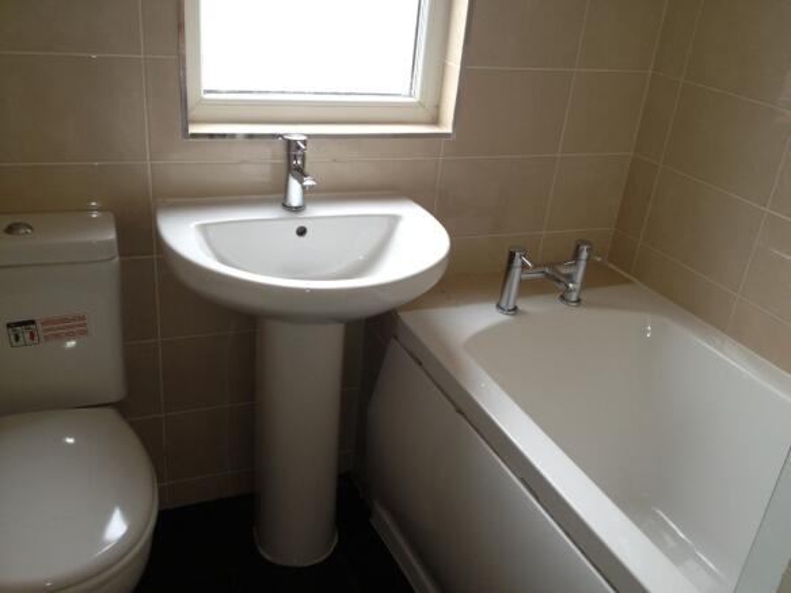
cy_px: 296
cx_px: 396
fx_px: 800
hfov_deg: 52.6
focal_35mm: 35
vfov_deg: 40.7
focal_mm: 4.28
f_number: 2.4
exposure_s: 1/40
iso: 80
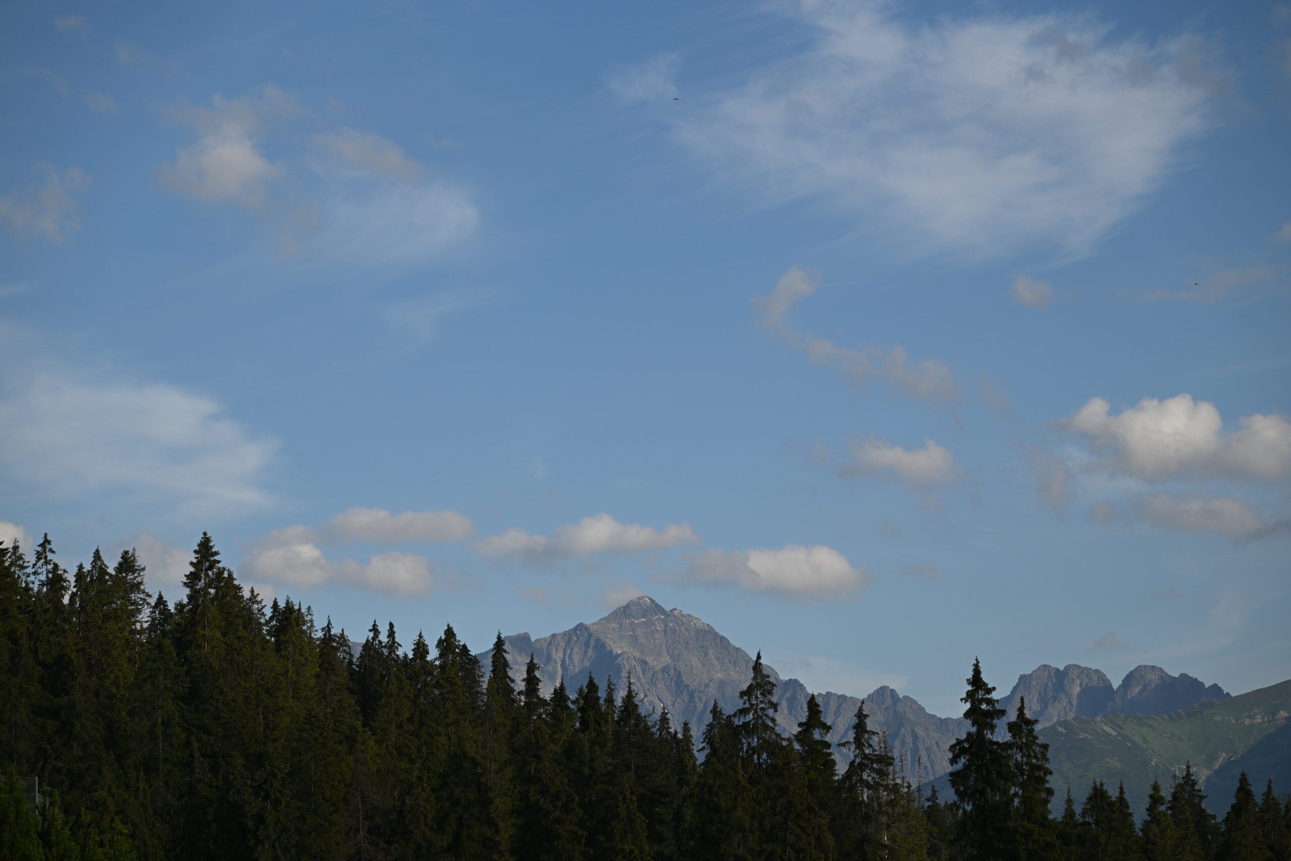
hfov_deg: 17.1
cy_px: 430
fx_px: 4303
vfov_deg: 11.4
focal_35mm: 120
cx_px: 646
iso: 100
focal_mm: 120
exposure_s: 1/640
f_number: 6.3
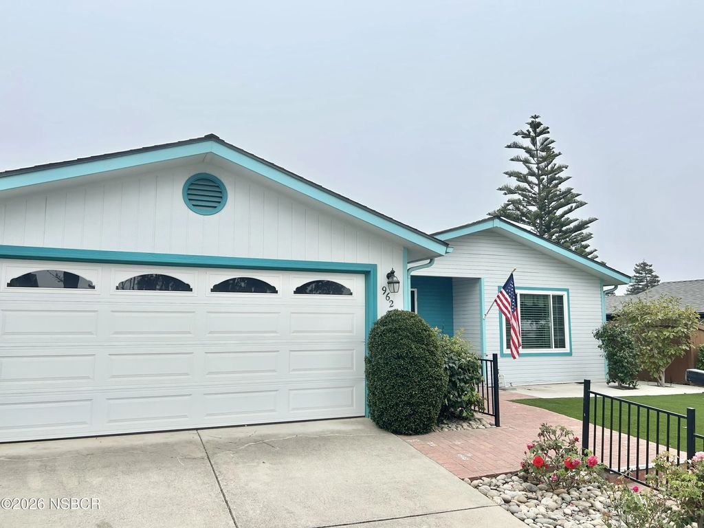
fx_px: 529
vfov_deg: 53.1
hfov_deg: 67.3
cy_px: 264
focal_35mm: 26
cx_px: 352
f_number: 1.5
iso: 50
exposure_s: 1/1468
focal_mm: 5.7
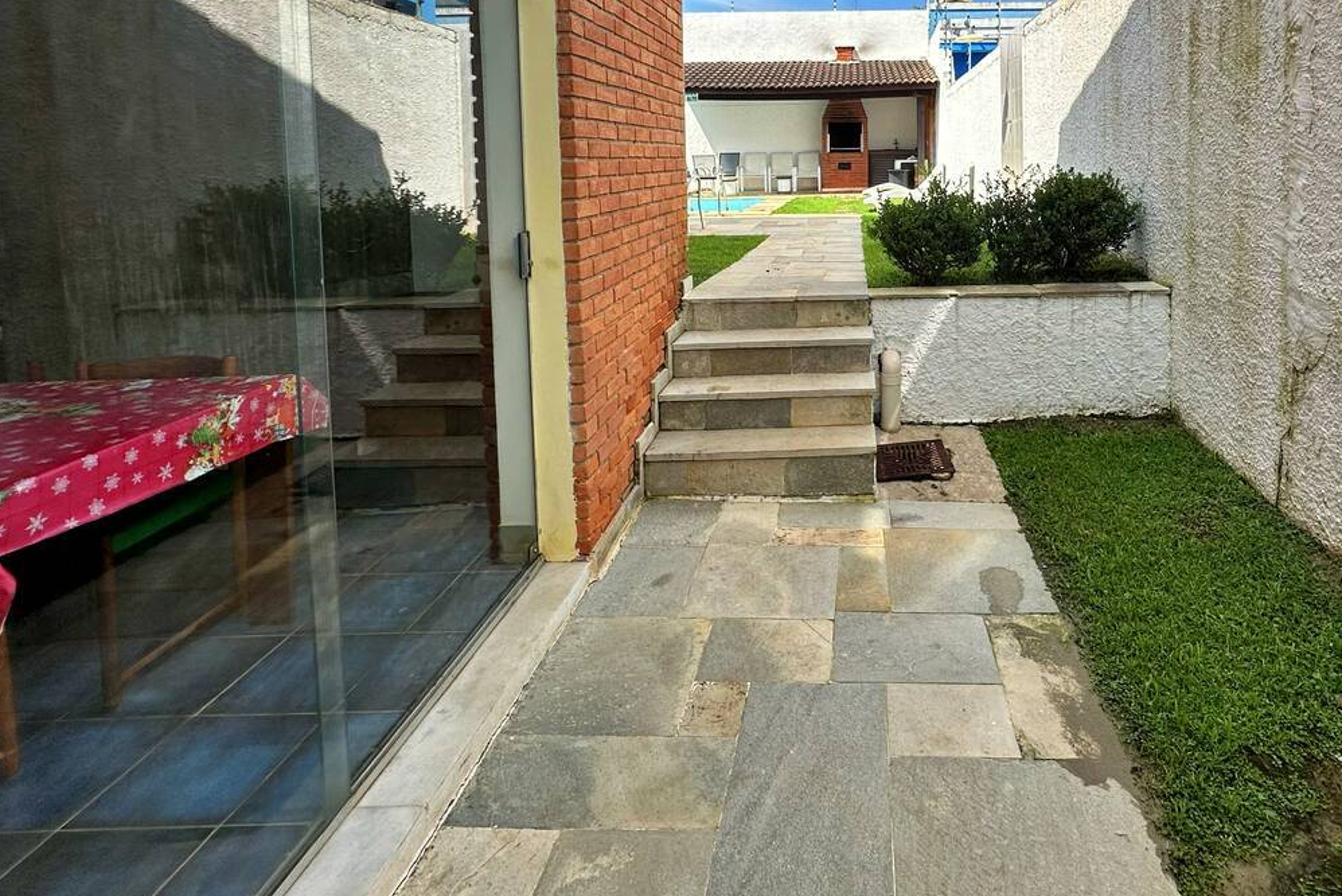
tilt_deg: -2.9
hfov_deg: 78.8
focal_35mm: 21
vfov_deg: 56.0
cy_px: 200
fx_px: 783
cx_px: 885
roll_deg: +0.5
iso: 50
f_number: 2.2
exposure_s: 1/1208
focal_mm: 2.22
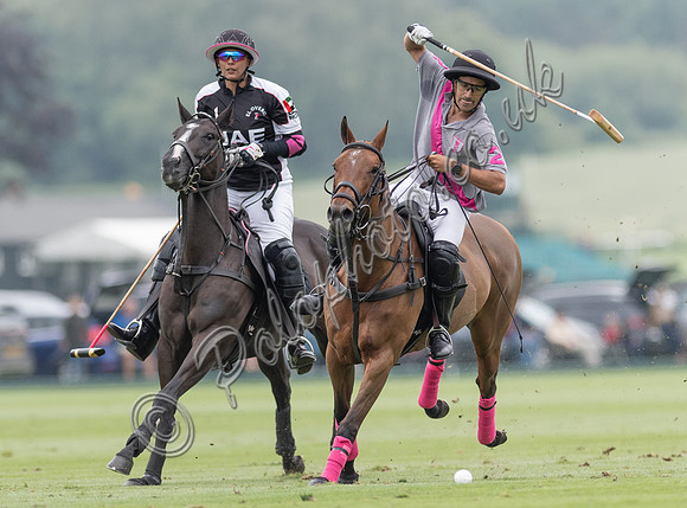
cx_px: 409
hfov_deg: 3.5
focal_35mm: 572
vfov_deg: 2.6
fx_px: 11302
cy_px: 272
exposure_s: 1/4000
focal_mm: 300
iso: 640
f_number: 2.8
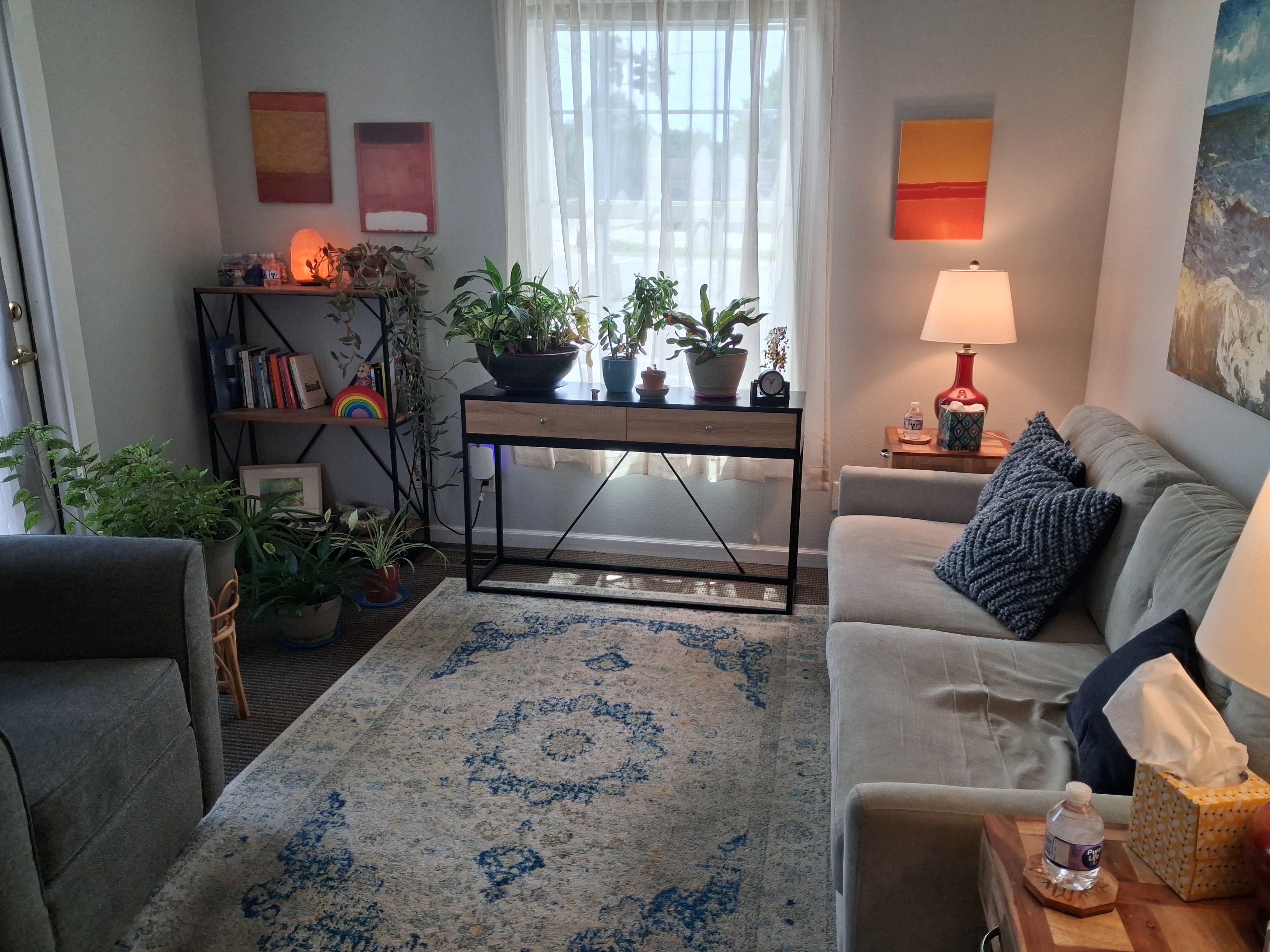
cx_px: 635
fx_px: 991
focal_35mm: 27
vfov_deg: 51.4
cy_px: 476
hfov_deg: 65.3
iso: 100
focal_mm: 4
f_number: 1.8
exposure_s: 1/100
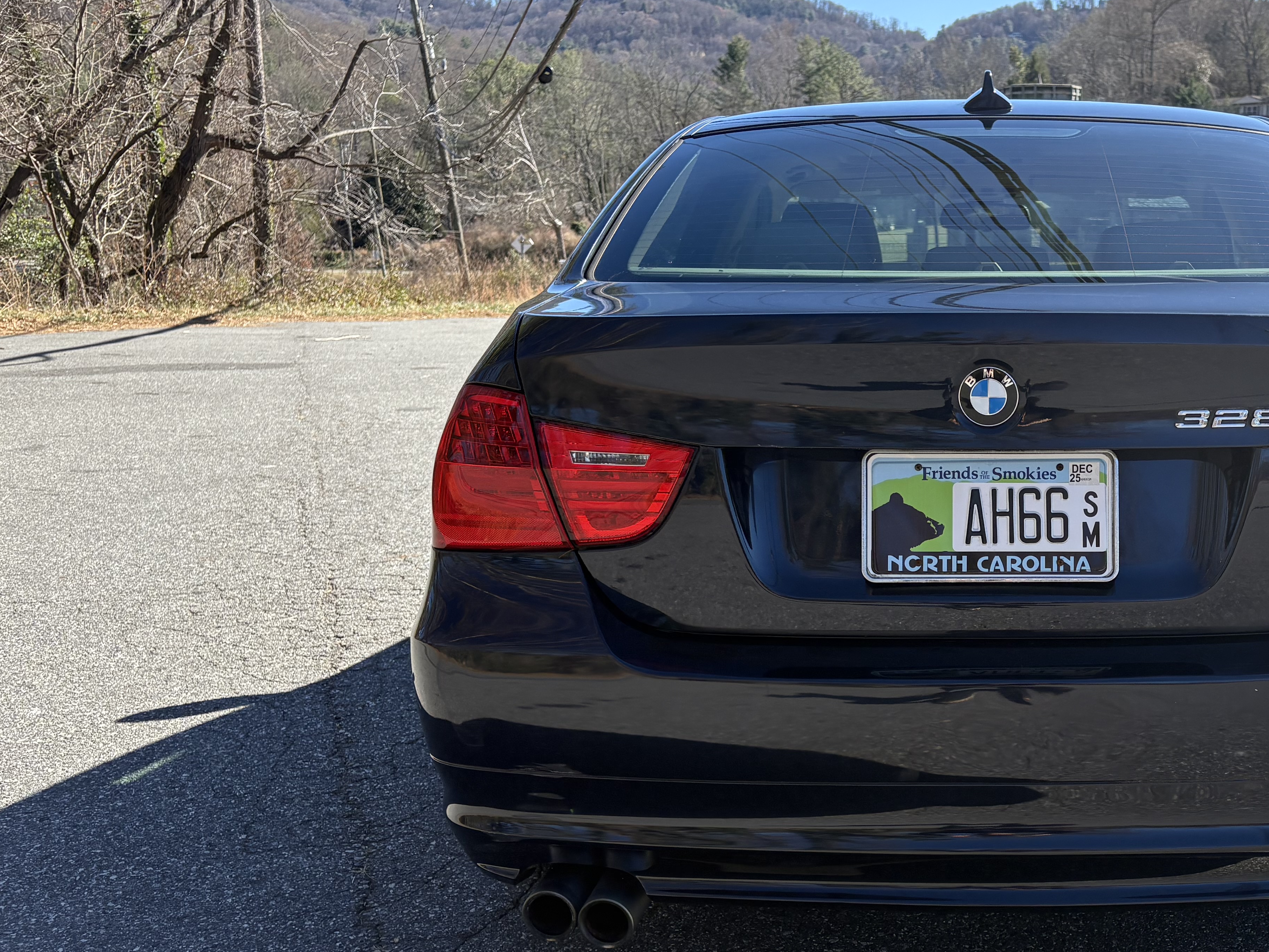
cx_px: 998
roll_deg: -0.4
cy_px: 552
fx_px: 1503
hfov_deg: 43.8
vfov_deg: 35.1
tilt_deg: -11.6
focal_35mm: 41
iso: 64
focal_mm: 5.96
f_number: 1.6
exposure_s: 1/1550
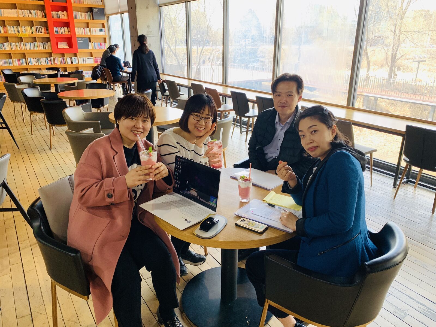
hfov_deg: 67.3
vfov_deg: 53.1
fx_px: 327
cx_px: 218
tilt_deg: -19.3
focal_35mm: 26
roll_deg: -0.3
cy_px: 164
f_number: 1.8
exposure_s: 1/121
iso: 80
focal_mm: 4.25
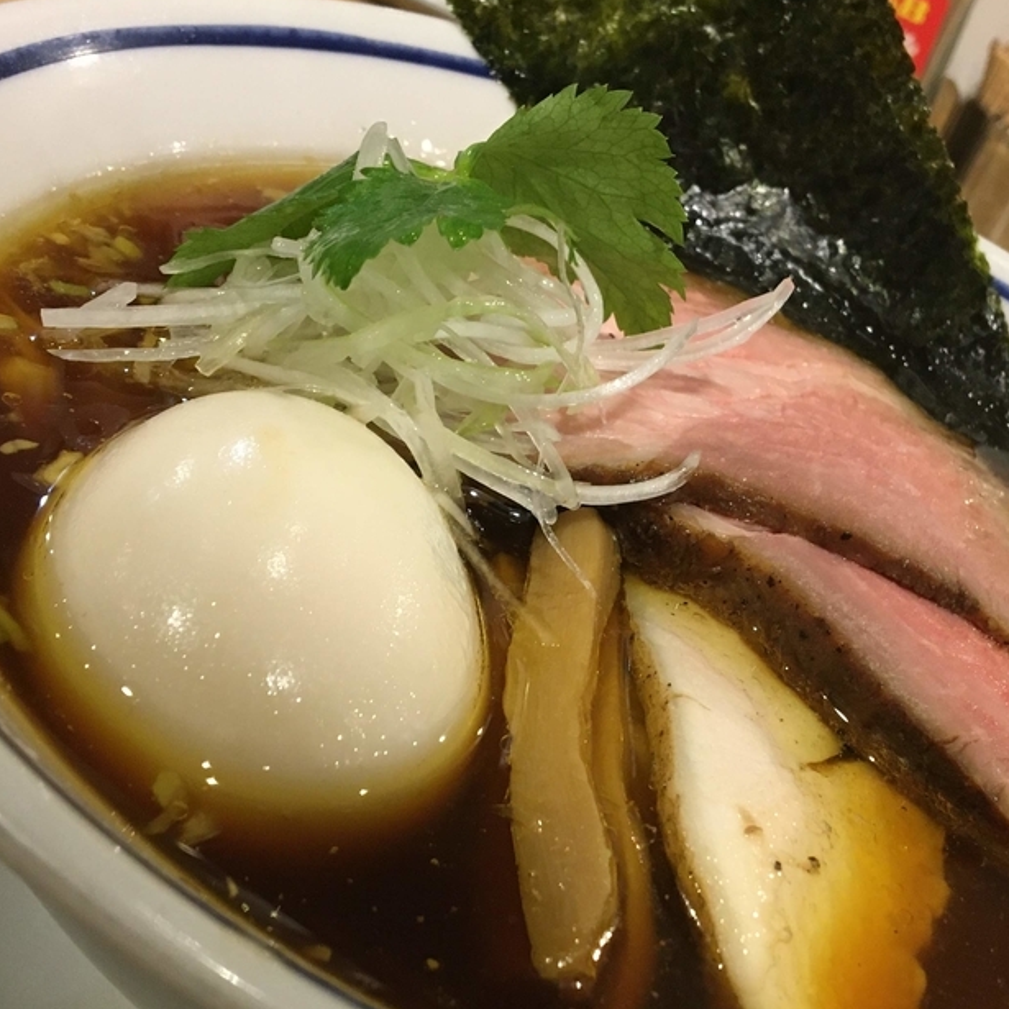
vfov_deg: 33.9
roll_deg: -25.7
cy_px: 622
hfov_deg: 33.8
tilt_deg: -32.5
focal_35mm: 50
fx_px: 1649
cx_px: 633
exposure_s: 1/30
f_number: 2.2
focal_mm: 4.15
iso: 125
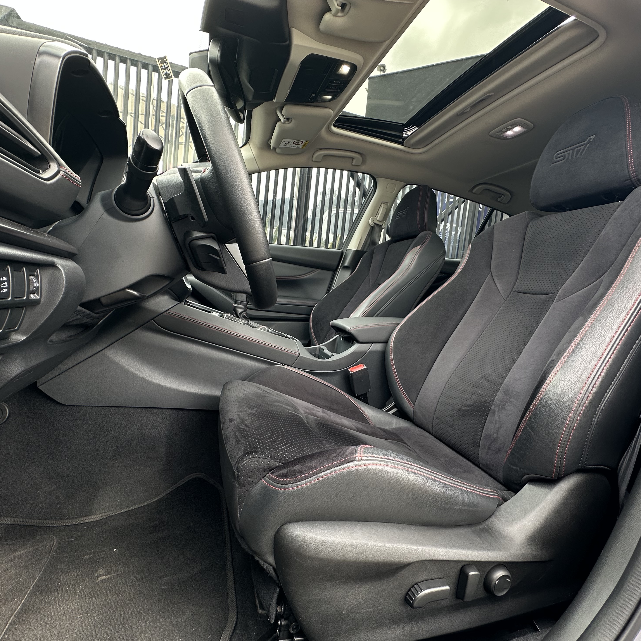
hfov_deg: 84.0
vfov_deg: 84.0
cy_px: 328
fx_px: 356
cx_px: 327
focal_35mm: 17
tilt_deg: -4.2
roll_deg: -6.6
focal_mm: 2.22
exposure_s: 1/99
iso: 50
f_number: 2.2
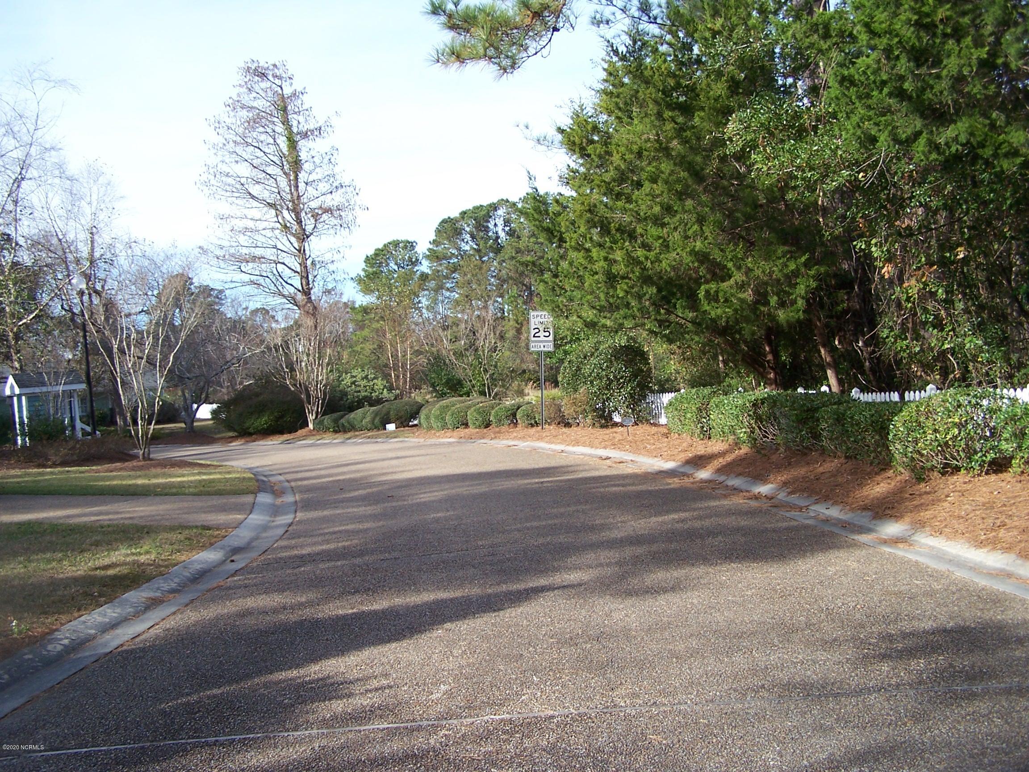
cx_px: 514
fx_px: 1130
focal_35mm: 38
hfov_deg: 49.0
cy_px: 386
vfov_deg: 37.7
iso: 80
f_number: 2.8
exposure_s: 1/500
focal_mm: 6.3
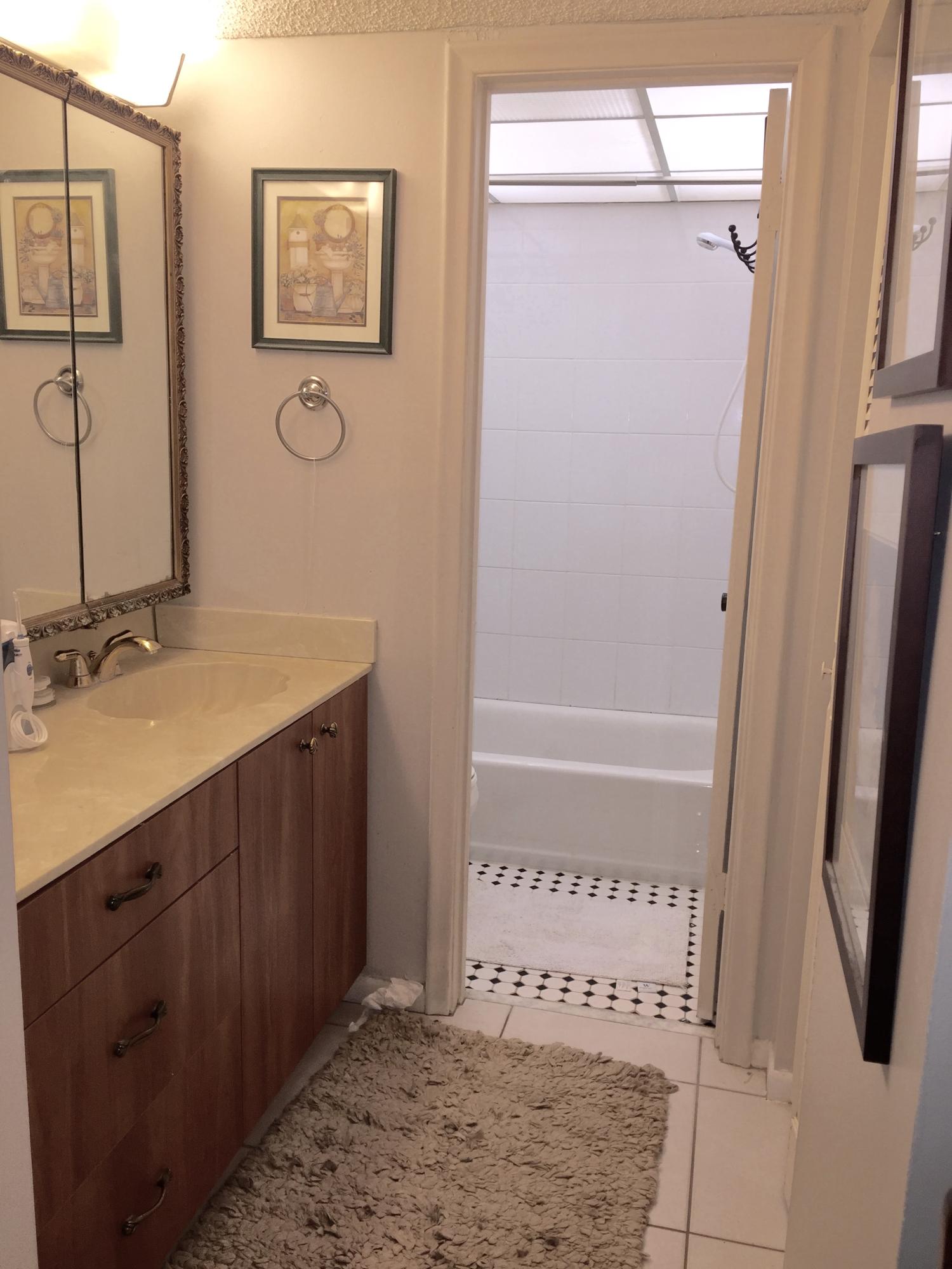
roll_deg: -2.0
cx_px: 476
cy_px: 634
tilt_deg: -10.2
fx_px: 1063
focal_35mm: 29
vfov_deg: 61.7
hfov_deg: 48.2
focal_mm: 4.15
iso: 32
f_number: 2.2
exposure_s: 1/30
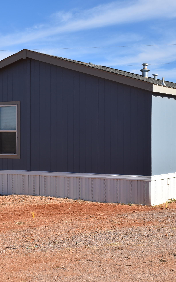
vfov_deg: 30.3
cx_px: 116
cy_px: 139
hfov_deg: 19.1
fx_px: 520
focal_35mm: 68
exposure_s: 1/200
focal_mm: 29
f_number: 13
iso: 100
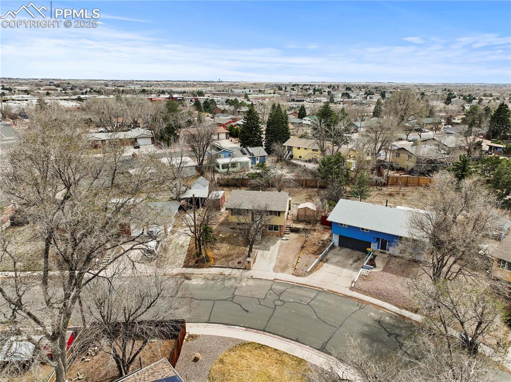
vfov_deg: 56.7
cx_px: 256
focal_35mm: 24
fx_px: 354
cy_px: 191
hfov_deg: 71.6
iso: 130
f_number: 2.8
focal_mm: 12.29
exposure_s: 1/40
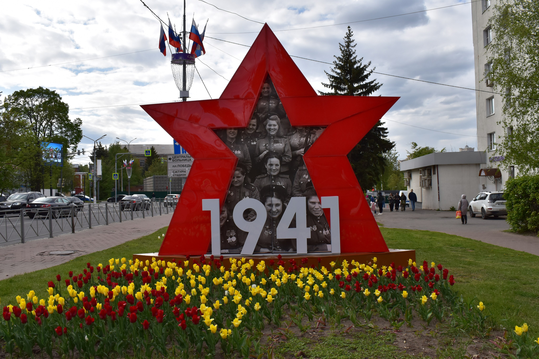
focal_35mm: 34
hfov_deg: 55.1
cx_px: 270
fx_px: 517
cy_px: 180
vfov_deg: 38.4
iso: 320
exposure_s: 1/500
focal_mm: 23
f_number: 11
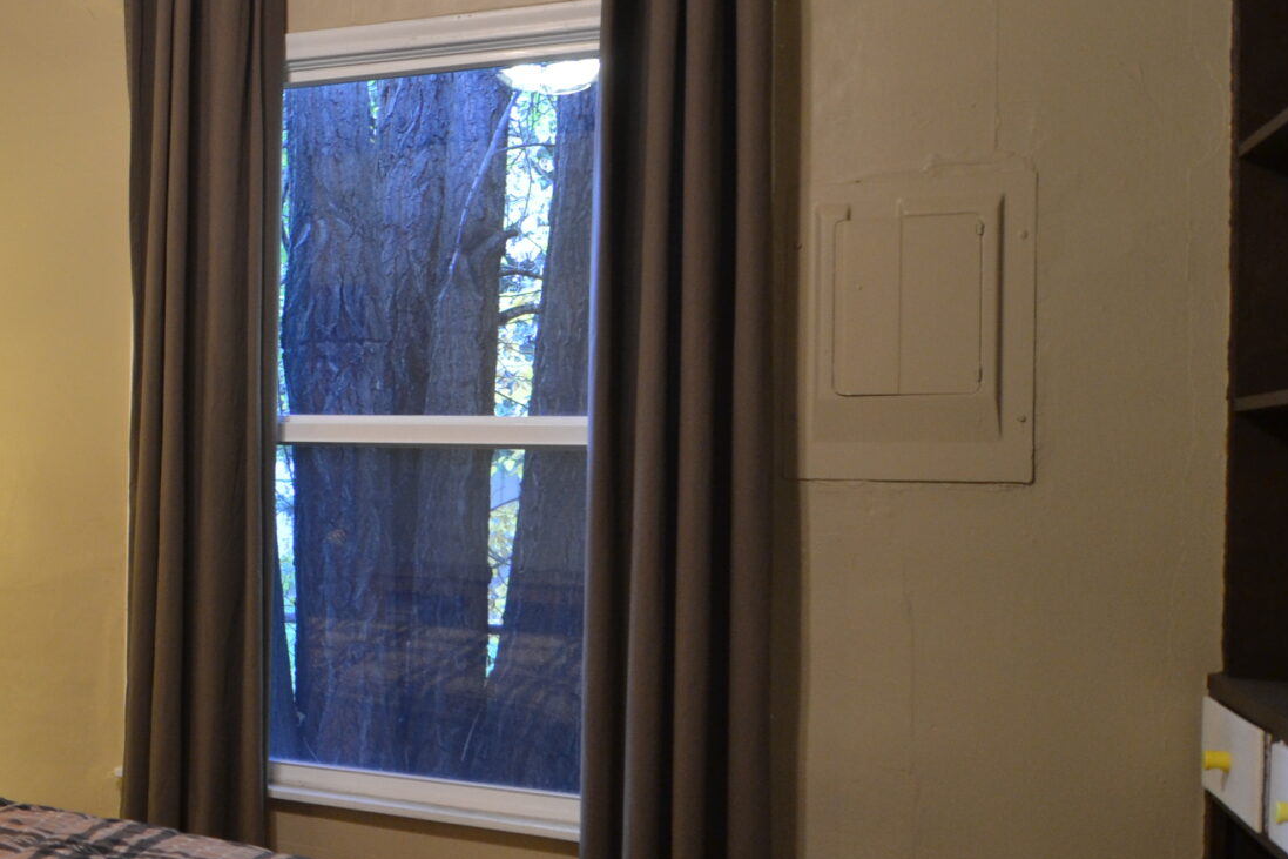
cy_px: 457
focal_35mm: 42
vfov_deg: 31.9
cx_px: -189
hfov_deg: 37.3
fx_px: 1502
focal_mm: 12
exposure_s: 1/5
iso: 400
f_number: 5.6
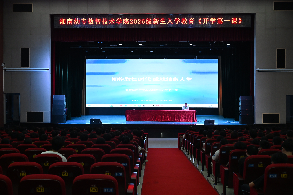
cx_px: 146
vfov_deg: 33.4
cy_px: 98
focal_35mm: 40
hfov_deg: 48.5
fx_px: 326
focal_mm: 40
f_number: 5.6
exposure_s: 1/125
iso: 2500
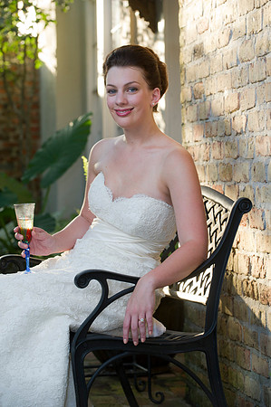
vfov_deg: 18.6
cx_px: 136
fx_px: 1245
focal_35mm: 110
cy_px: 204
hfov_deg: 12.4
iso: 400
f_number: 5
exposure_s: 1/60
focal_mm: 110
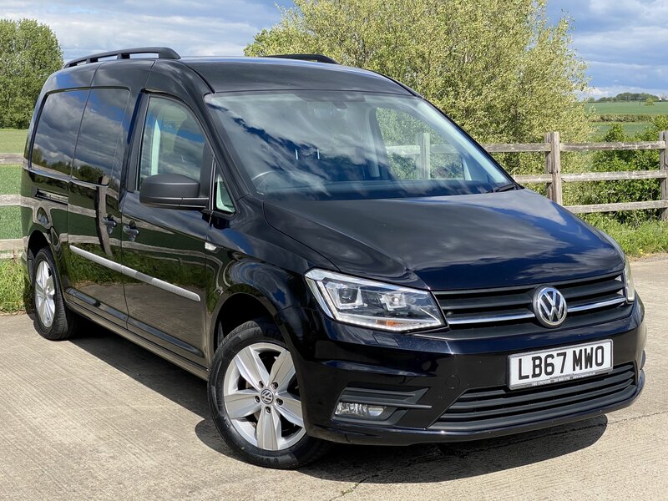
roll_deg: -1.2
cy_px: 250
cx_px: 334
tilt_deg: -8.8
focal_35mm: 52
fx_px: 1003
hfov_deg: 36.8
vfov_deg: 28.0
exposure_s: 1/1916
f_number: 2
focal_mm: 6
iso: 20
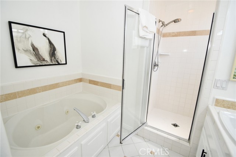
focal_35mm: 15
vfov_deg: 77.4
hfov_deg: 100.4
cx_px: 118
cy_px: 78
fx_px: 98
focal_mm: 10
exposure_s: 1/80
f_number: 4.5
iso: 200
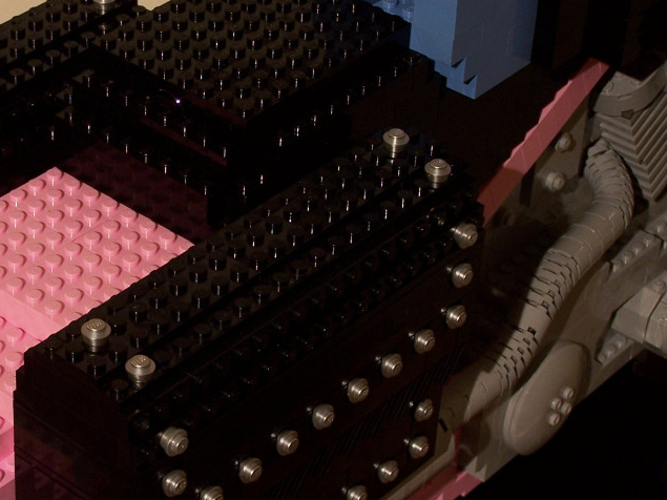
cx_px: 146
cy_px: 274
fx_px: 2081
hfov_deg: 18.1
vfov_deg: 13.7
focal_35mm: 108
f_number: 3.2
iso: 80
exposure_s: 1/2
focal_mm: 11.1
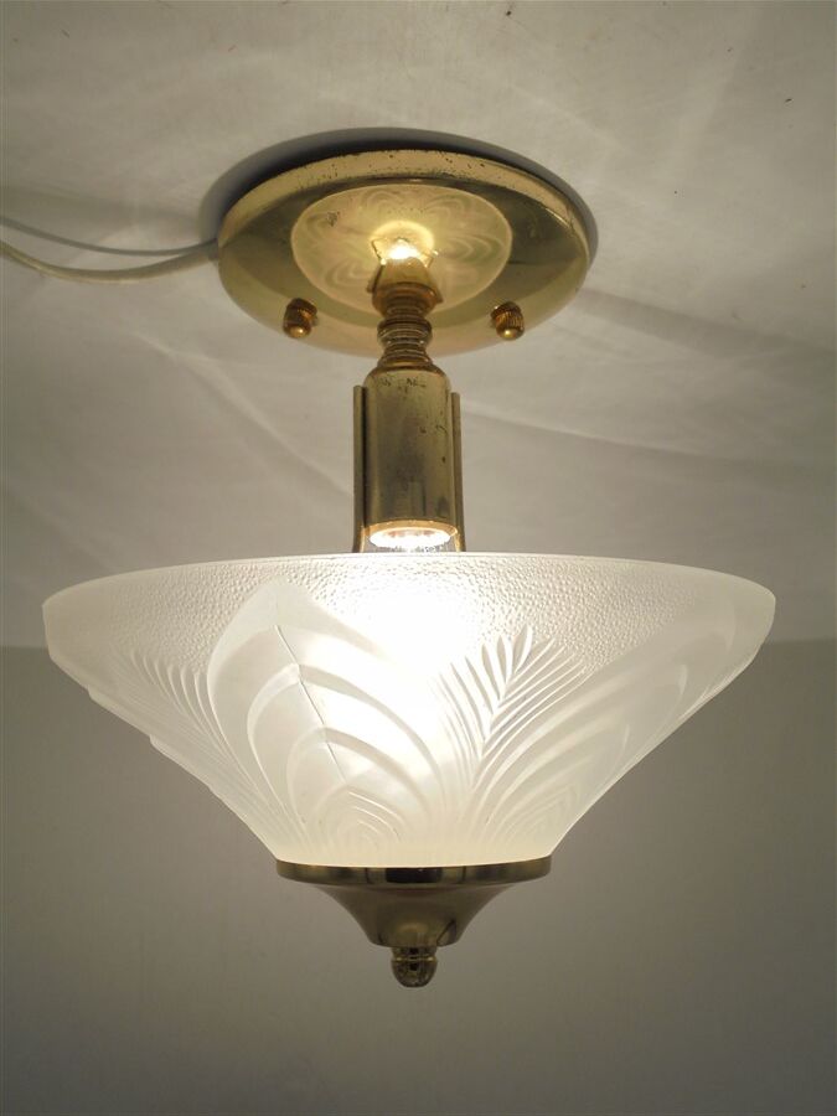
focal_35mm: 34
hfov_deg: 41.8
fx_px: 1096
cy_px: 558
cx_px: 418
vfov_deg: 54.0
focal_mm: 6.1
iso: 100
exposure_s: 1/50
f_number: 4
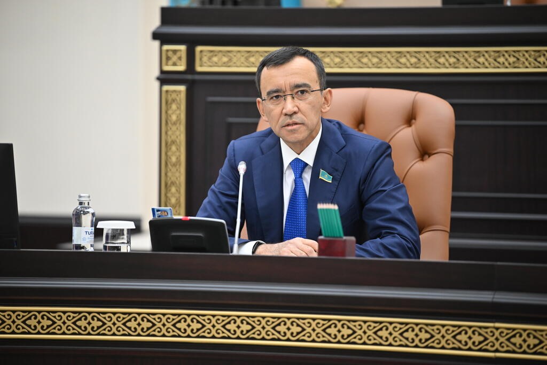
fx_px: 3039
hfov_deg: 10.3
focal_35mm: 200
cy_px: 182
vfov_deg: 6.9
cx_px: 274
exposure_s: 1/200
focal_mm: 200
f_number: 2.8
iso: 1600
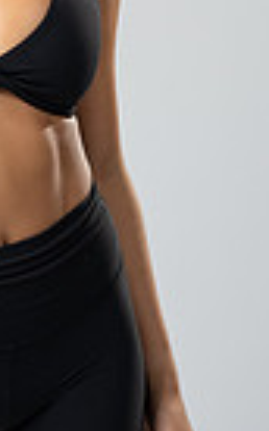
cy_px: -106
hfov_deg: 4.6
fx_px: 3315
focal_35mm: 282
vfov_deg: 7.4
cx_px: -47
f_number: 2.8
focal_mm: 85
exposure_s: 1/160
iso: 200
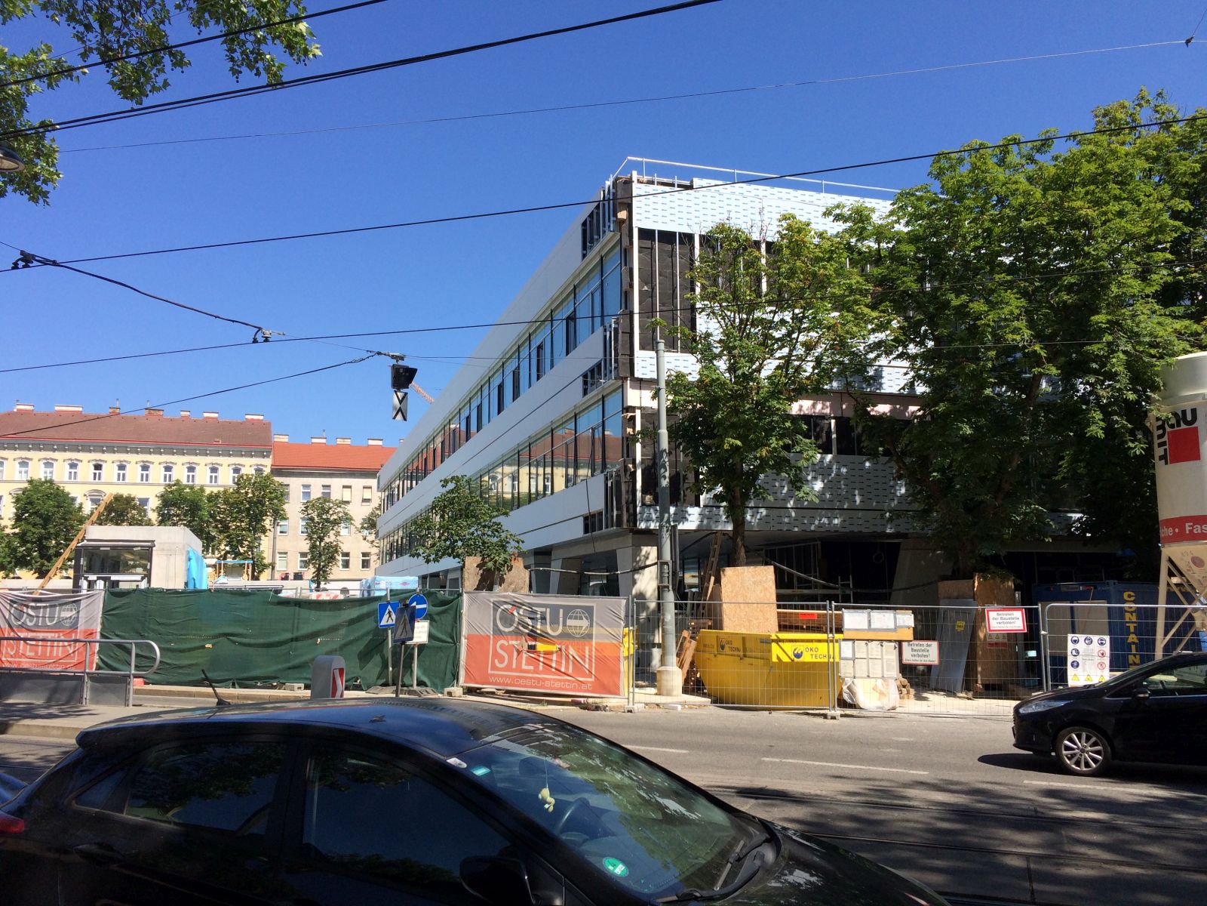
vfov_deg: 48.2
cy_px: 453
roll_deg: +1.7
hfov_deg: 61.7
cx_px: 604
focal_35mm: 29
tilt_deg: +6.5
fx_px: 1011
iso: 32
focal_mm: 4.15
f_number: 2.2
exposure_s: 1/1866
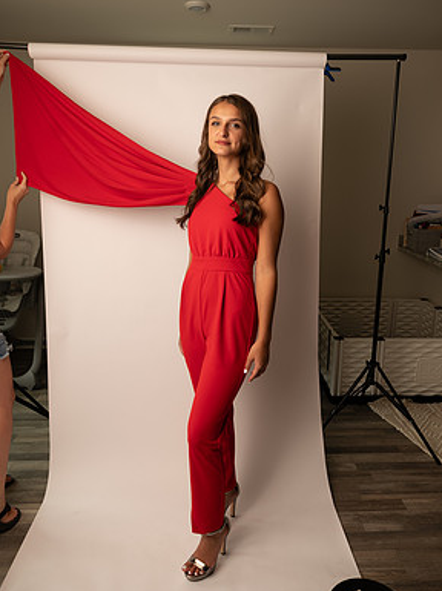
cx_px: 229
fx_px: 460
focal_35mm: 27
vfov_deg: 65.4
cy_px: 292
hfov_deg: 51.3
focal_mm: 24
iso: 100
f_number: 3.2
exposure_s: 1/160
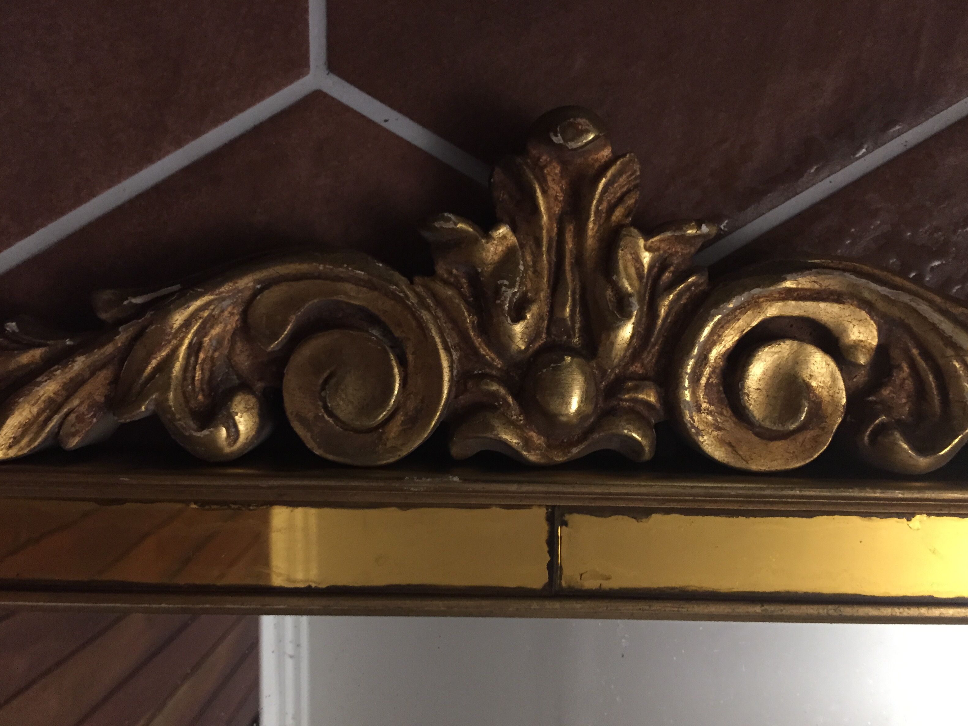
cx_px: 495
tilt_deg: -86.4
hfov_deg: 60.0
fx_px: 839
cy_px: 365
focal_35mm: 30
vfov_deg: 46.8
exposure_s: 1/17
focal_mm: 4.15
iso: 250
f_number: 2.2
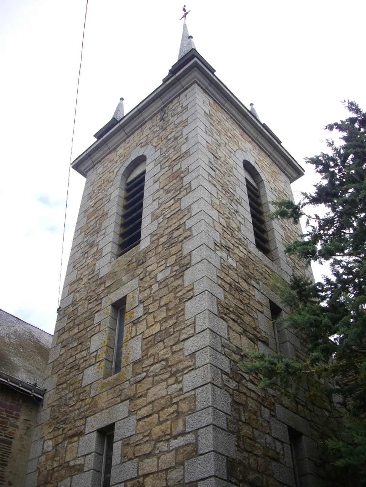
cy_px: 244
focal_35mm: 37
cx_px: 183
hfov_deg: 38.7
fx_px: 522
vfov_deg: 50.1
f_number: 5.6
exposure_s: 1/250
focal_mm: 6.2
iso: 100
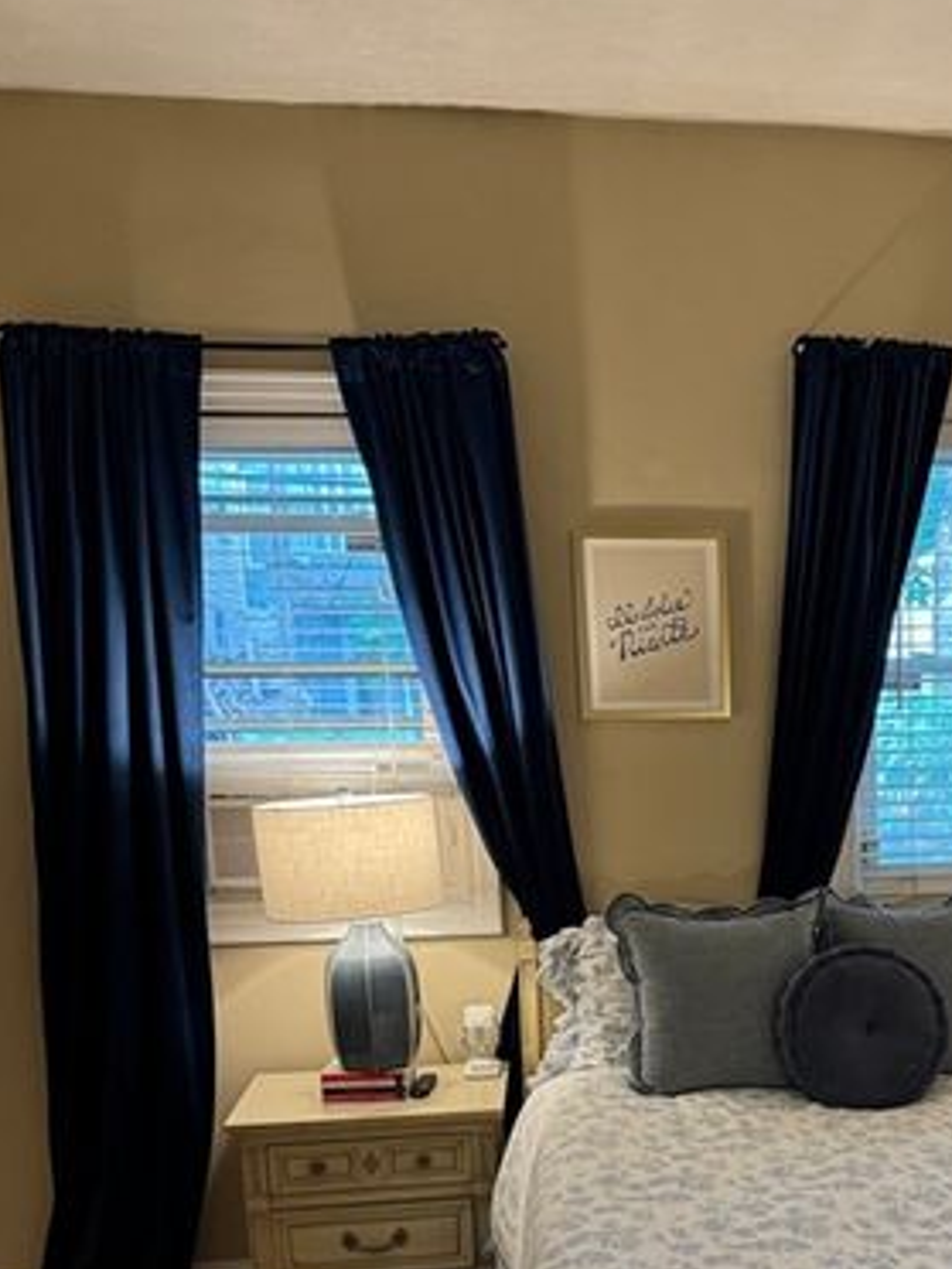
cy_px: 974
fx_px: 1577
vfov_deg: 42.3
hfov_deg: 32.3
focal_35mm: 43
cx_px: 819
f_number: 1.78
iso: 320
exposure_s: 1/60
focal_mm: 6.76
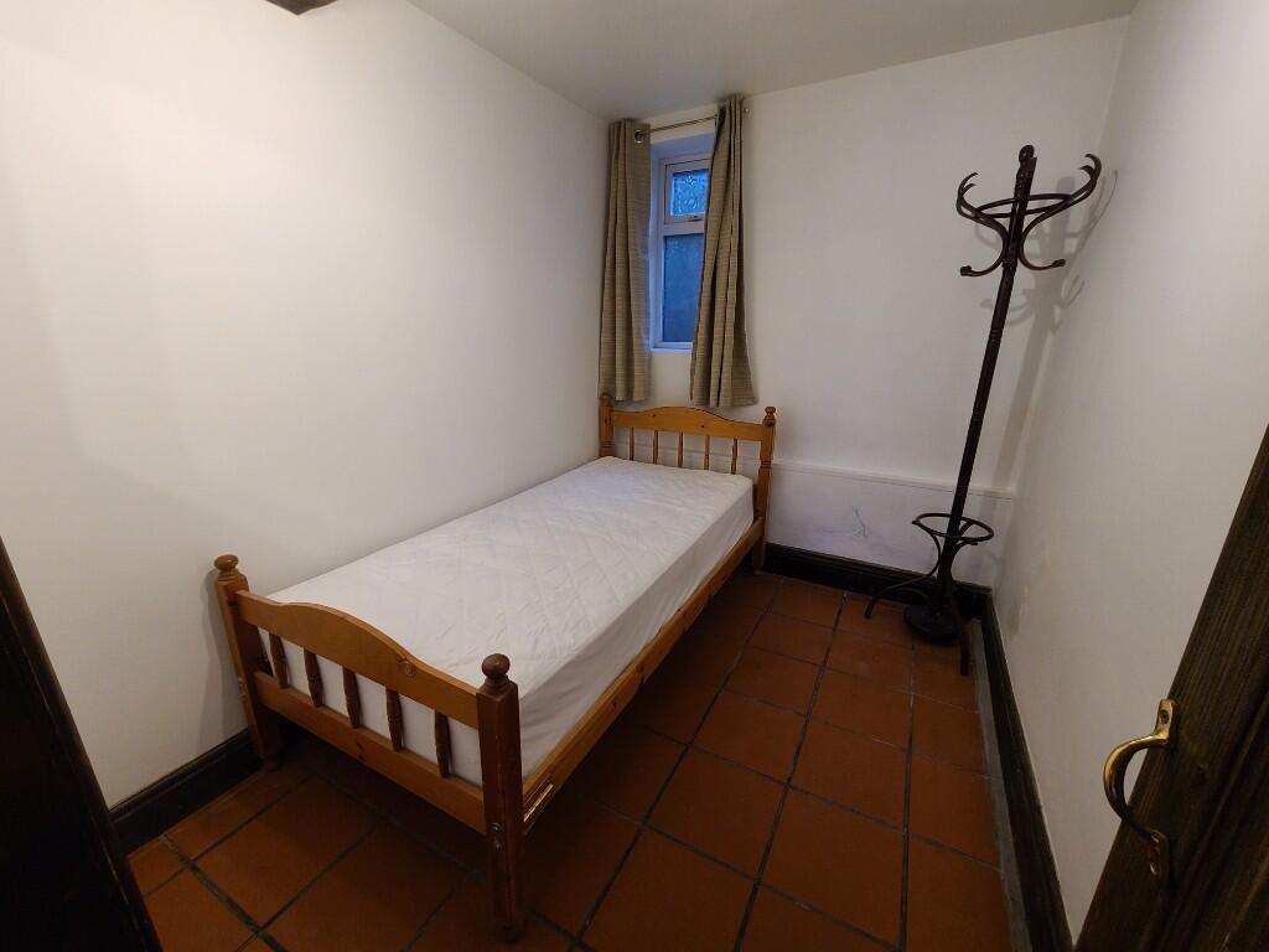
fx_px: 477
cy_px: 476
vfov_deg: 89.9
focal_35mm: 13
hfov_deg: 106.2
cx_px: 634
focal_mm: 2.2
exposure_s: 1/50
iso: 200
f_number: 2.2
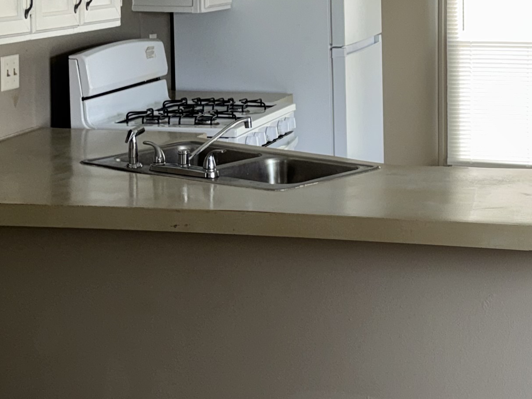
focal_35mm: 80
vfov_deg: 18.0
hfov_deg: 24.4
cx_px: 330
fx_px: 1229
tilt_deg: -3.8
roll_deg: +0.5
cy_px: 8
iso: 100
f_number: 1.78
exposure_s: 1/38
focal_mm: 6.76
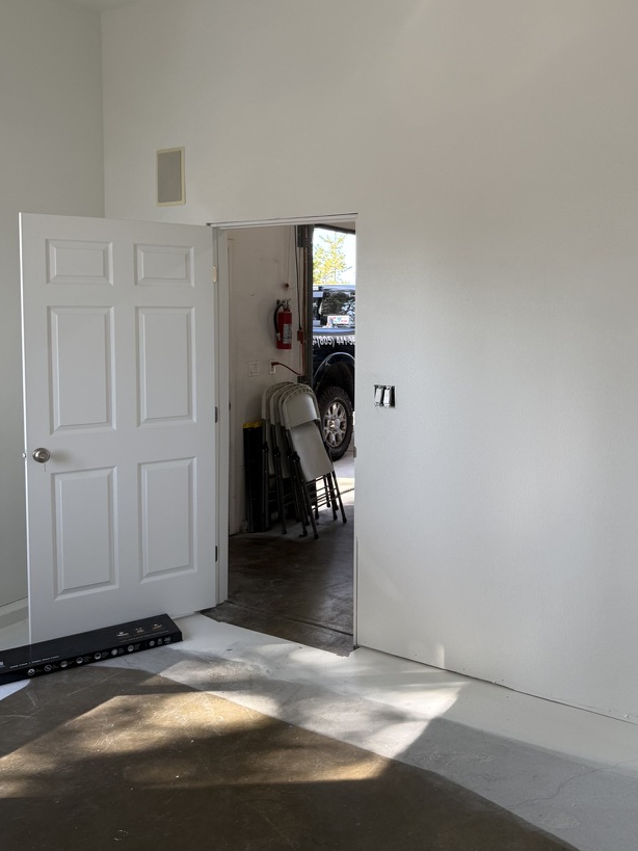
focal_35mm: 30
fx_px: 737
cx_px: 390
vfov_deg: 59.6
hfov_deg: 46.5
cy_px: 348
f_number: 1.78
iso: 100
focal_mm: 6.76
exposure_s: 1/206
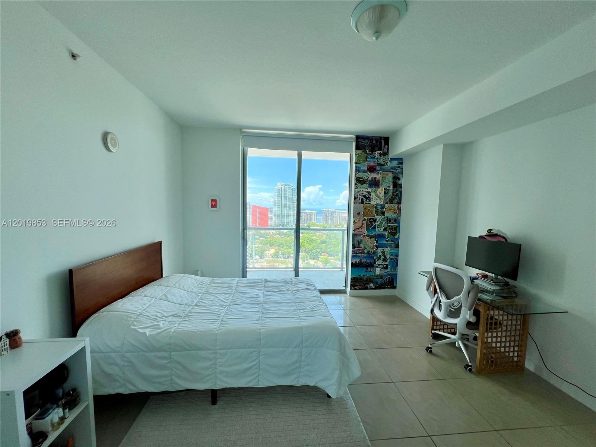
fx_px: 224
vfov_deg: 89.9
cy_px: 224
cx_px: 298
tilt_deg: -3.9
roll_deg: -1.4
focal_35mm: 13
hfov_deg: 106.2
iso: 32
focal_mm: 1.57
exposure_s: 1/392
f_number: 1.8
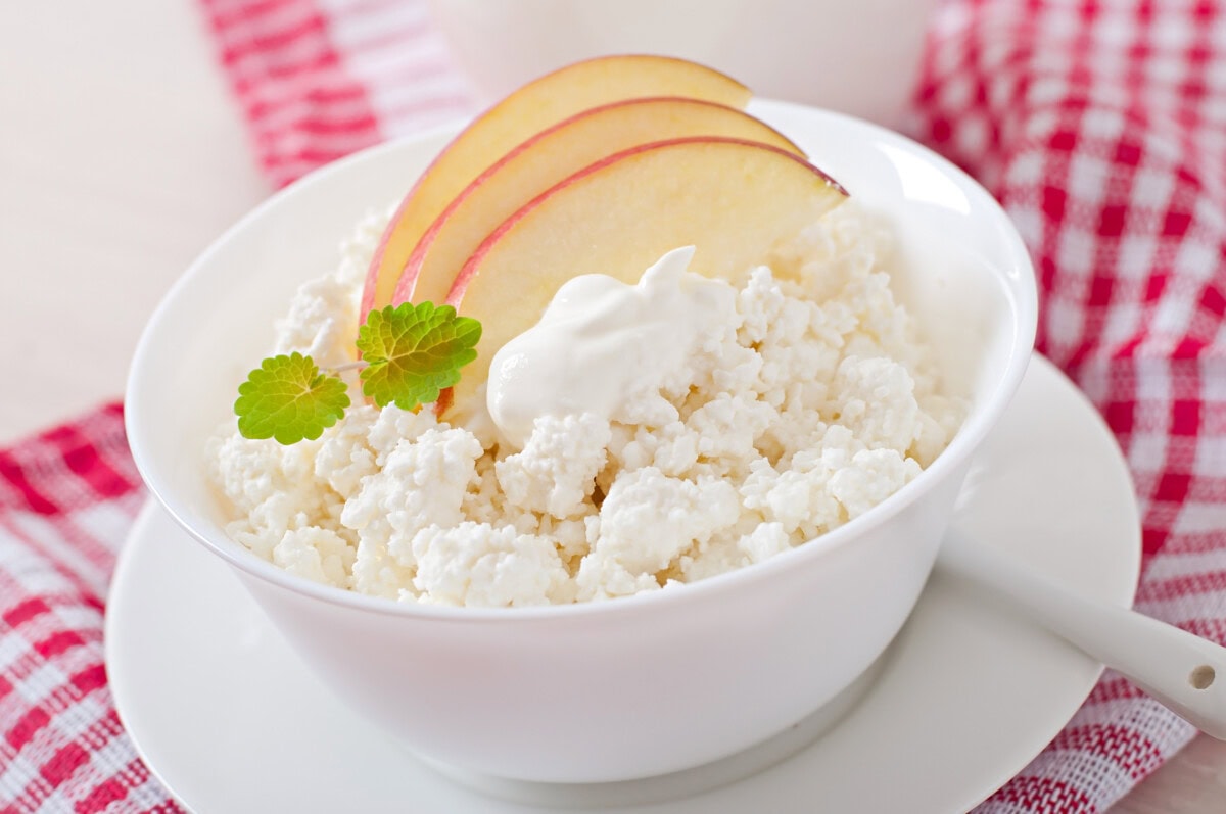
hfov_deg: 27.0
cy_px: 407
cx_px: 613
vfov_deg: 18.1
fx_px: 2551
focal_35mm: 75
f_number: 5.6
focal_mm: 50
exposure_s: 1/200
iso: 100
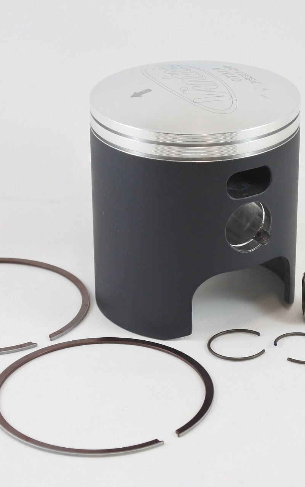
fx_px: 1130
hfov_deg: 15.3
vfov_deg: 24.4
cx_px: 195
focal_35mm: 85
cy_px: 243
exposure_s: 1/125
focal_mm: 20.6
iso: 500
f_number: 4.8
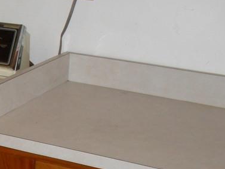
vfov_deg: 15.2
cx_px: -53
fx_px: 618
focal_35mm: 95
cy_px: 189
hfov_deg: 19.3
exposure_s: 1/45
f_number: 3.2
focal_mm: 6.3
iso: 200
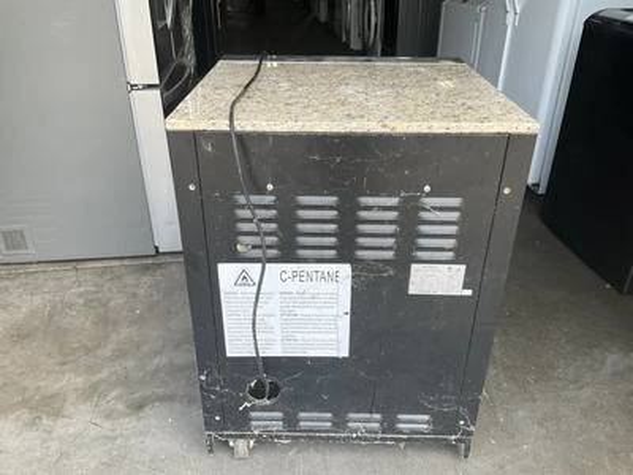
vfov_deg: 48.2
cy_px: 238
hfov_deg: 61.7
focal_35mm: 29
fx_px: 530
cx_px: 316
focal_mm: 3
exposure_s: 1/159
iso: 20
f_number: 1.8
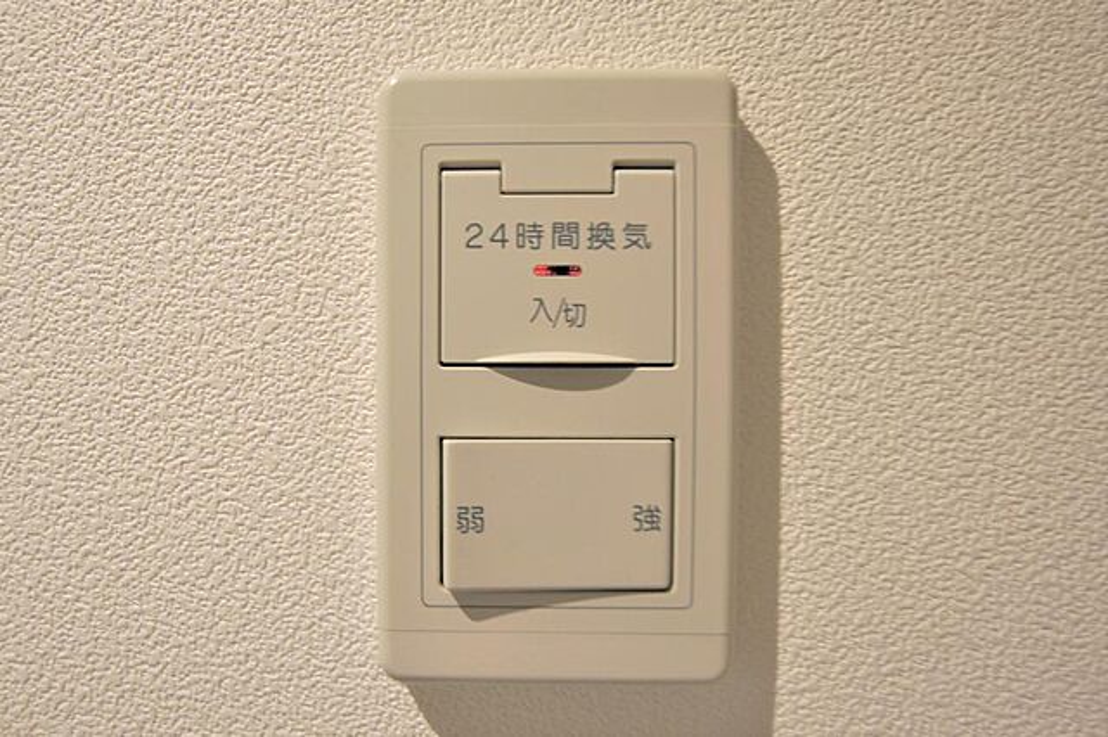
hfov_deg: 85.5
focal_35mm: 20
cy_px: 368
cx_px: 554
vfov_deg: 63.2
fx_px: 600
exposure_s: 1/30
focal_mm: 13
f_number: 4
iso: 160
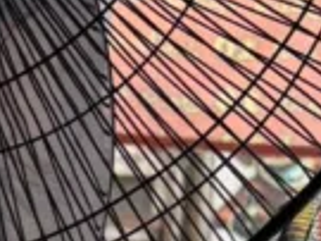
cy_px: 461
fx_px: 1056
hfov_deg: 16.7
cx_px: -38
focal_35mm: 114
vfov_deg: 11.8
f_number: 1.78
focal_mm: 6.76
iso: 80
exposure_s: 1/853
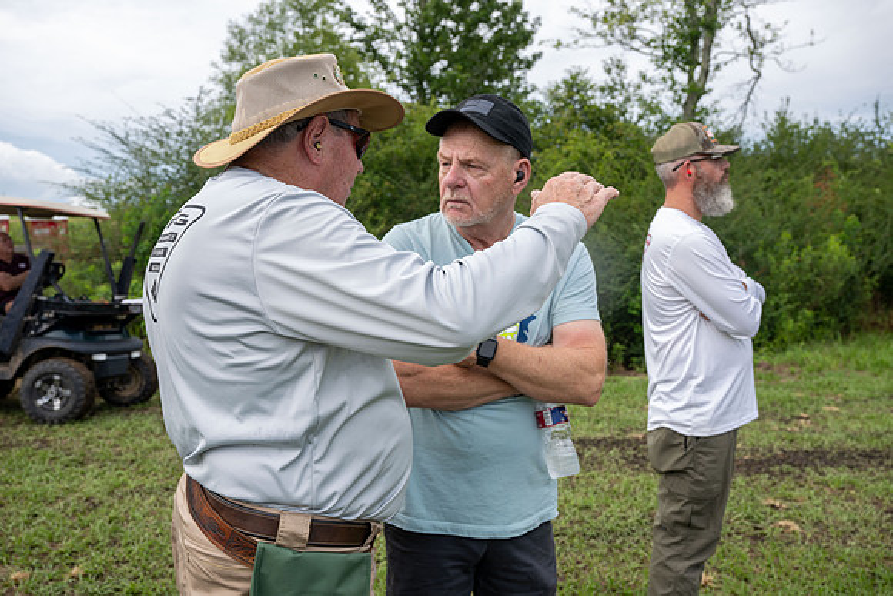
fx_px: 806
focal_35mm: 32
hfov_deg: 58.0
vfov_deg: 40.6
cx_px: 446
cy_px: 298
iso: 64
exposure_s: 1/100
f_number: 6.3
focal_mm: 32.5
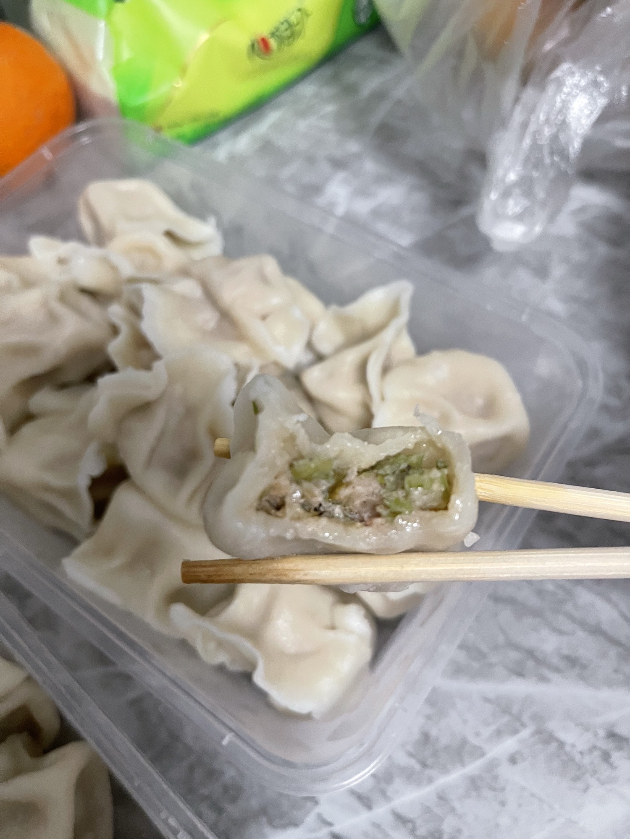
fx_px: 607
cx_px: 315
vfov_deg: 69.4
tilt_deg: -61.6
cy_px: 420
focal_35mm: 25
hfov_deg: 54.9
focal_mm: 5.1
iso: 500
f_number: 1.6
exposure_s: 1/60
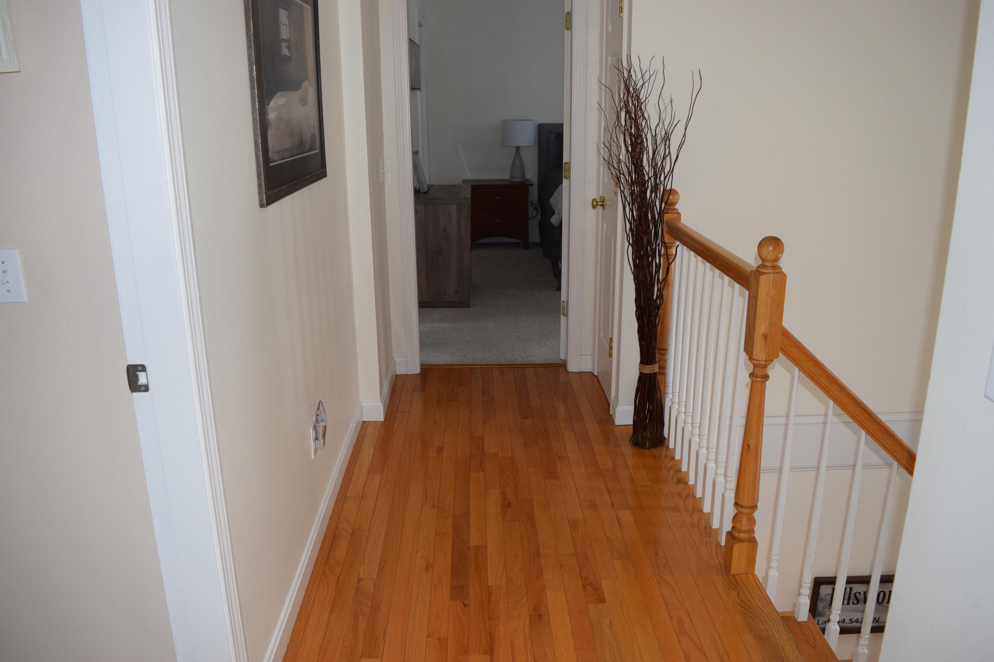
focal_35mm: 27
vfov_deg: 47.9
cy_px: 331
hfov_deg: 67.4
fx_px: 745
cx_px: 497
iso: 800
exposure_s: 1/100
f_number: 5
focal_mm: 18
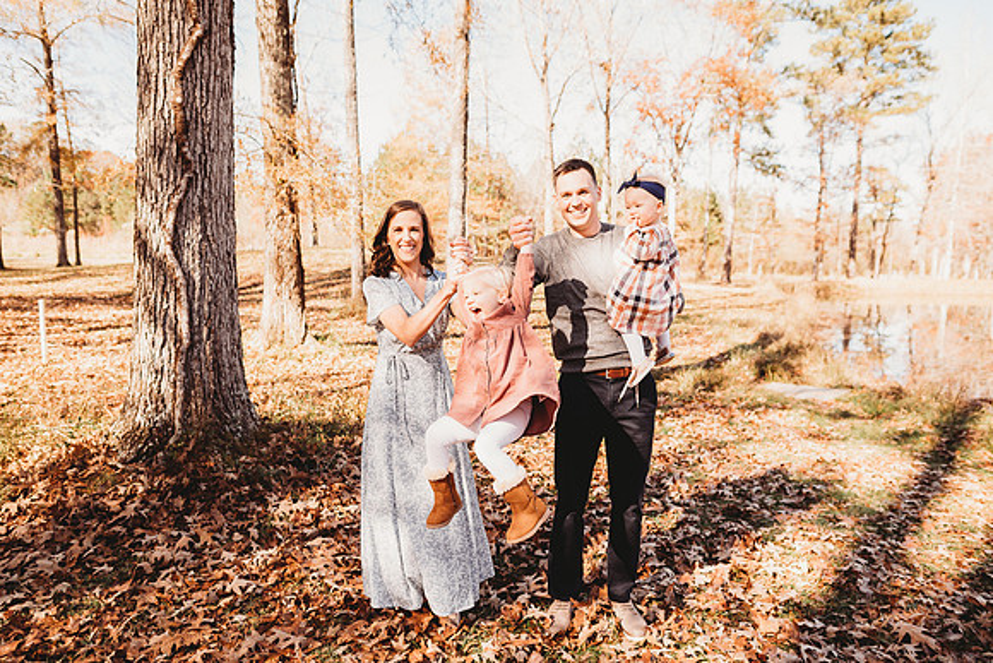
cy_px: 332
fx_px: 662
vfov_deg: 53.2
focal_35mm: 24
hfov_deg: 73.7
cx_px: 496
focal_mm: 24
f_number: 2.8
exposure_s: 1/250
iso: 100
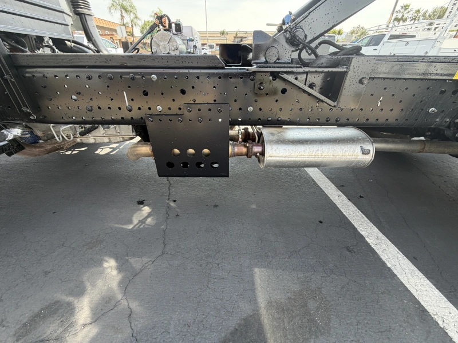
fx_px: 185
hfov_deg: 102.1
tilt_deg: -33.8
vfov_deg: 85.7
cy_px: 172
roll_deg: -0.3
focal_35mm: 14
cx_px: 229
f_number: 2.2
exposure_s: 1/145
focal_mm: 2.22
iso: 64
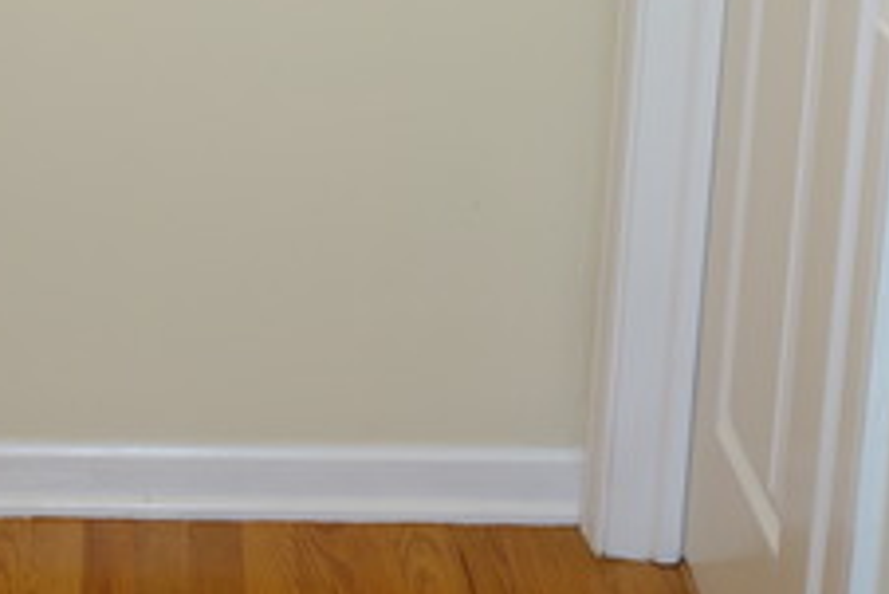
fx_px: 2446
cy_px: -155
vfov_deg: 13.4
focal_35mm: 99
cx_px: 260
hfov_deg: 20.5
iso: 125
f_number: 2.8
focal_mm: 13.09
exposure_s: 1/50
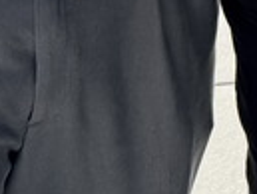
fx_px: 1412
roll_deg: -2.6
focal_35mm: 190
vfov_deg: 7.1
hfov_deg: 9.1
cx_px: 655
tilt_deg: -10.5
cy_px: -374
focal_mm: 6.76
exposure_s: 1/920
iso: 80
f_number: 1.78
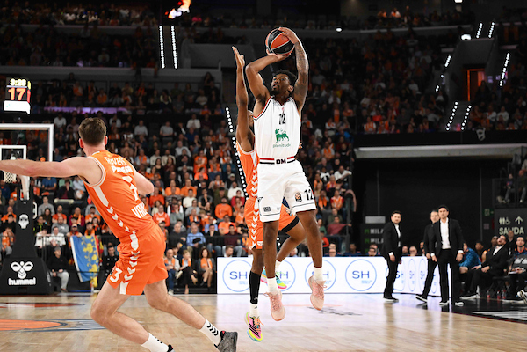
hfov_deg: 28.8
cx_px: 264
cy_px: 176
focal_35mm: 70
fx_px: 1025
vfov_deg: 19.5
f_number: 2.8
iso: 3200
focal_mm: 70
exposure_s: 1/1600
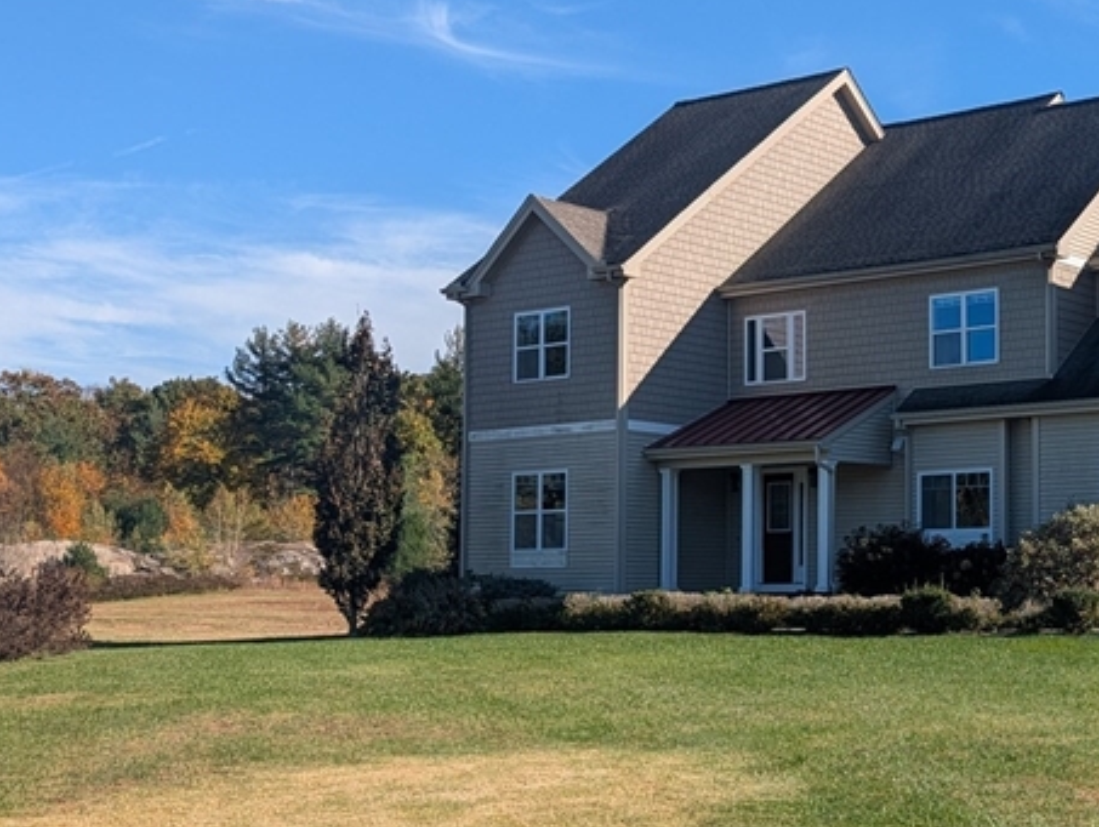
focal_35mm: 54
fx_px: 1717
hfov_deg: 33.0
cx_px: 1060
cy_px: 492
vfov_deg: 27.0
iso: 20
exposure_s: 1/1383
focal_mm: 6.9
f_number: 1.68
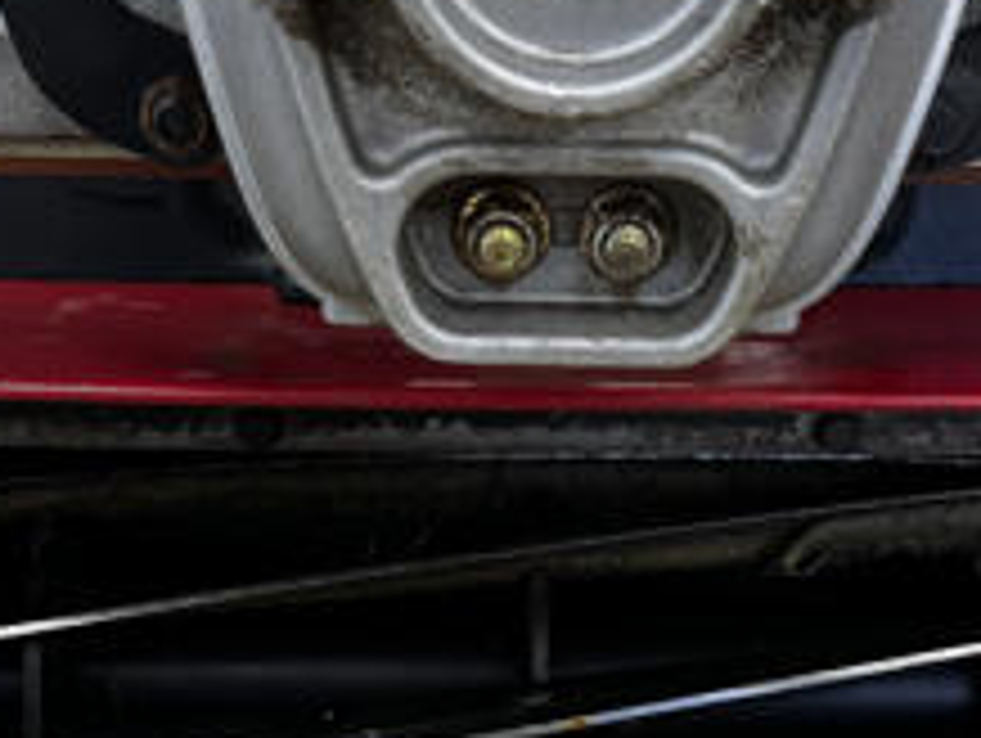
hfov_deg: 22.2
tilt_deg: -33.8
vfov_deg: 16.3
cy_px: 814
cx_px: 477
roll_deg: -0.5
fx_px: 2497
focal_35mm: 88
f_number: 1.78
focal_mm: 6.76
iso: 125
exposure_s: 1/120
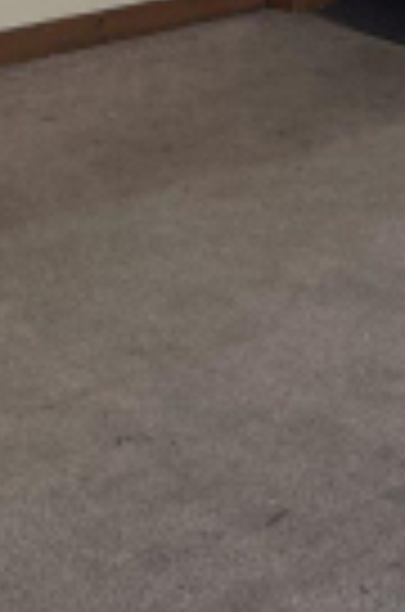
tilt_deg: -10.7
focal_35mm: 133
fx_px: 2256
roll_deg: +0.1
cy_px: -191
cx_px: 490
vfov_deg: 14.8
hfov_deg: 10.1
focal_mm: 4.2
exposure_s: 1/139
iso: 32
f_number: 1.6
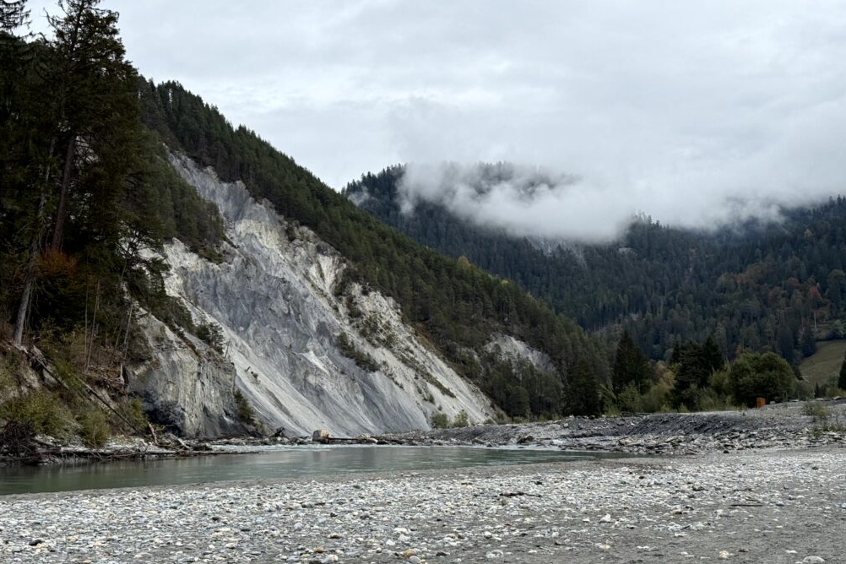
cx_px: 416
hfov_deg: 38.9
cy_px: 243
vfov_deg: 26.5
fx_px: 1198
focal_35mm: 51
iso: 64
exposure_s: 1/4878
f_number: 1.78
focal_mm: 6.76
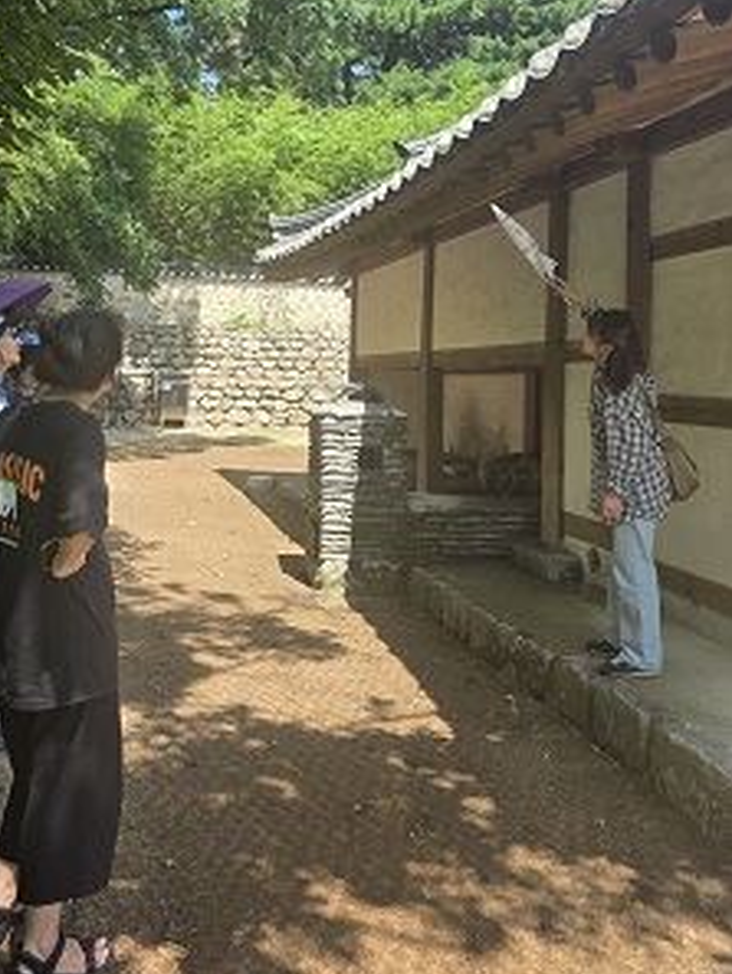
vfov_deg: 57.4
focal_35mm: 31
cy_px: 348
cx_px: 243
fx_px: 873
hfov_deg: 44.8
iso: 80
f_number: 1.7
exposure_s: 1/1593
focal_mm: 6.3
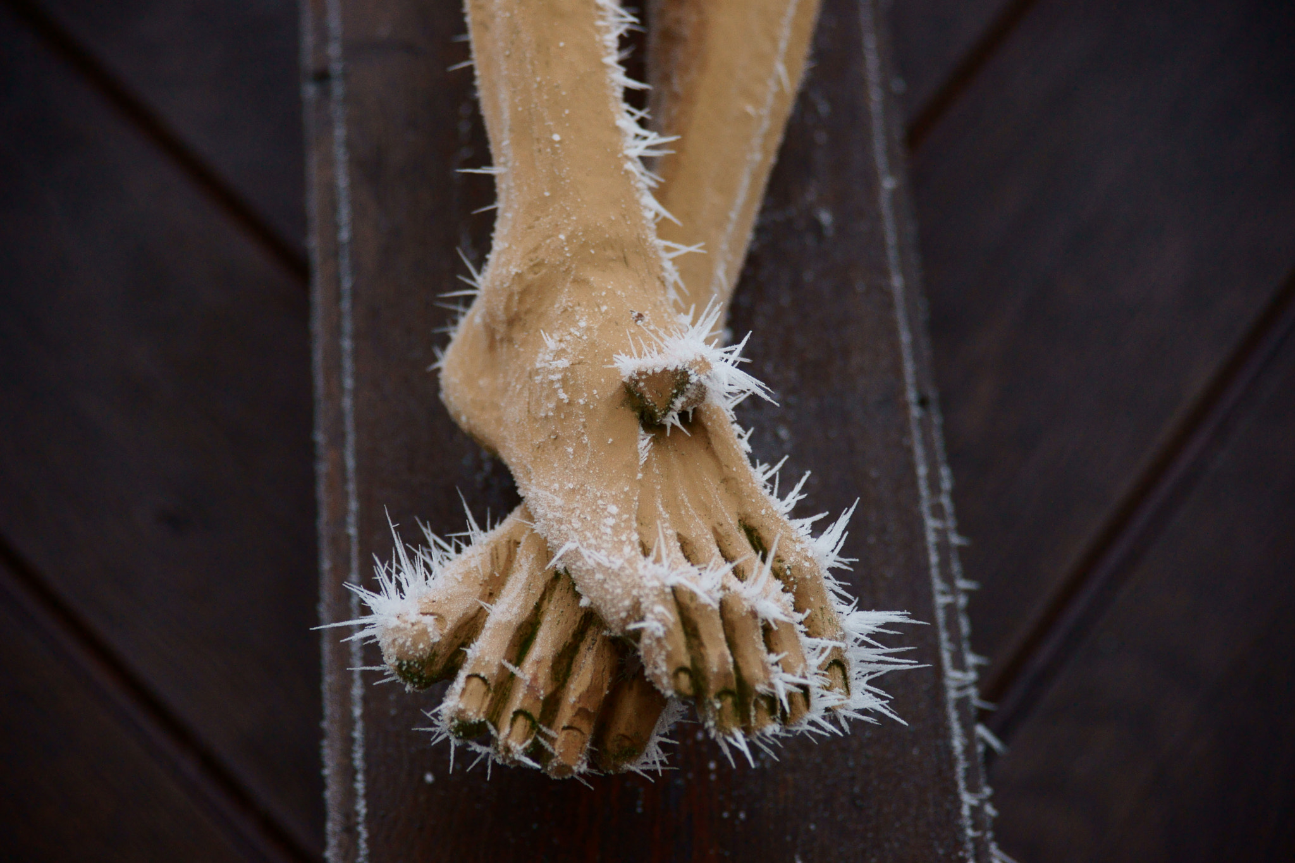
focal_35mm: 105
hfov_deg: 19.5
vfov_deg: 13.0
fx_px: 3777
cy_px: 432
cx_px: 648
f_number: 4.5
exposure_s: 1/2000
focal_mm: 105
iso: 1600
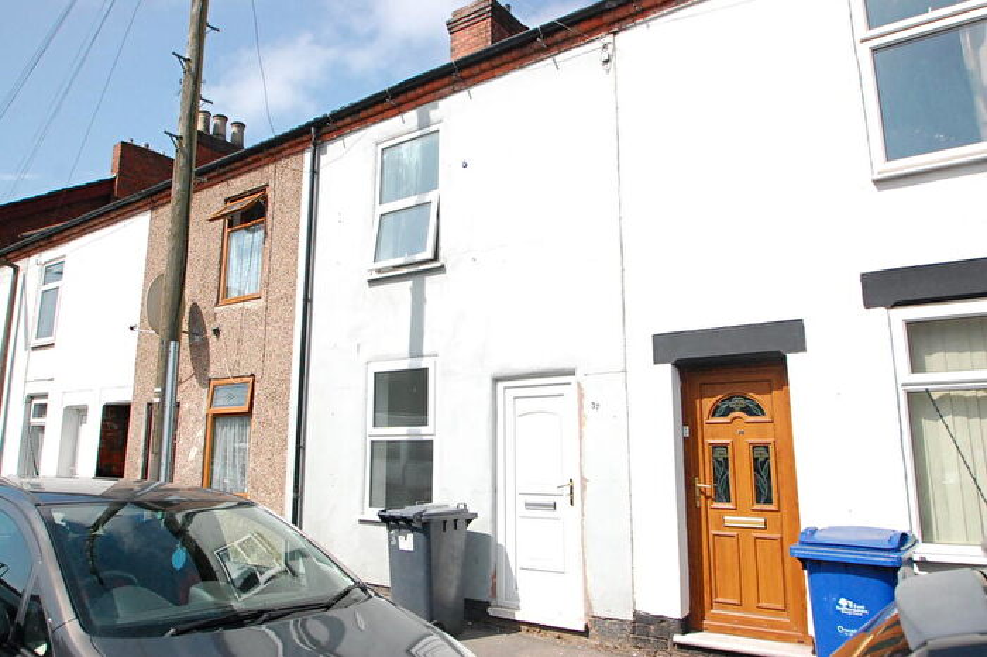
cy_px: 328
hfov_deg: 73.8
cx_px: 494
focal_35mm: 24
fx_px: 658
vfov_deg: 53.1
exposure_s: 1/4000
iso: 1600
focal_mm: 16
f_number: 5.6
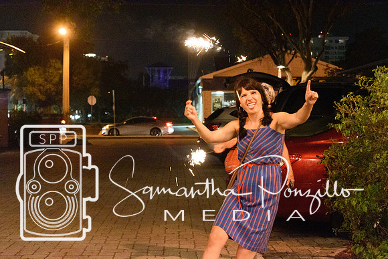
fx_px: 728
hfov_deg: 29.9
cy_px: 130
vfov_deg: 20.2
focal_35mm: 68
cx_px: 194
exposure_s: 1/30
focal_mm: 45
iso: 12800
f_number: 5
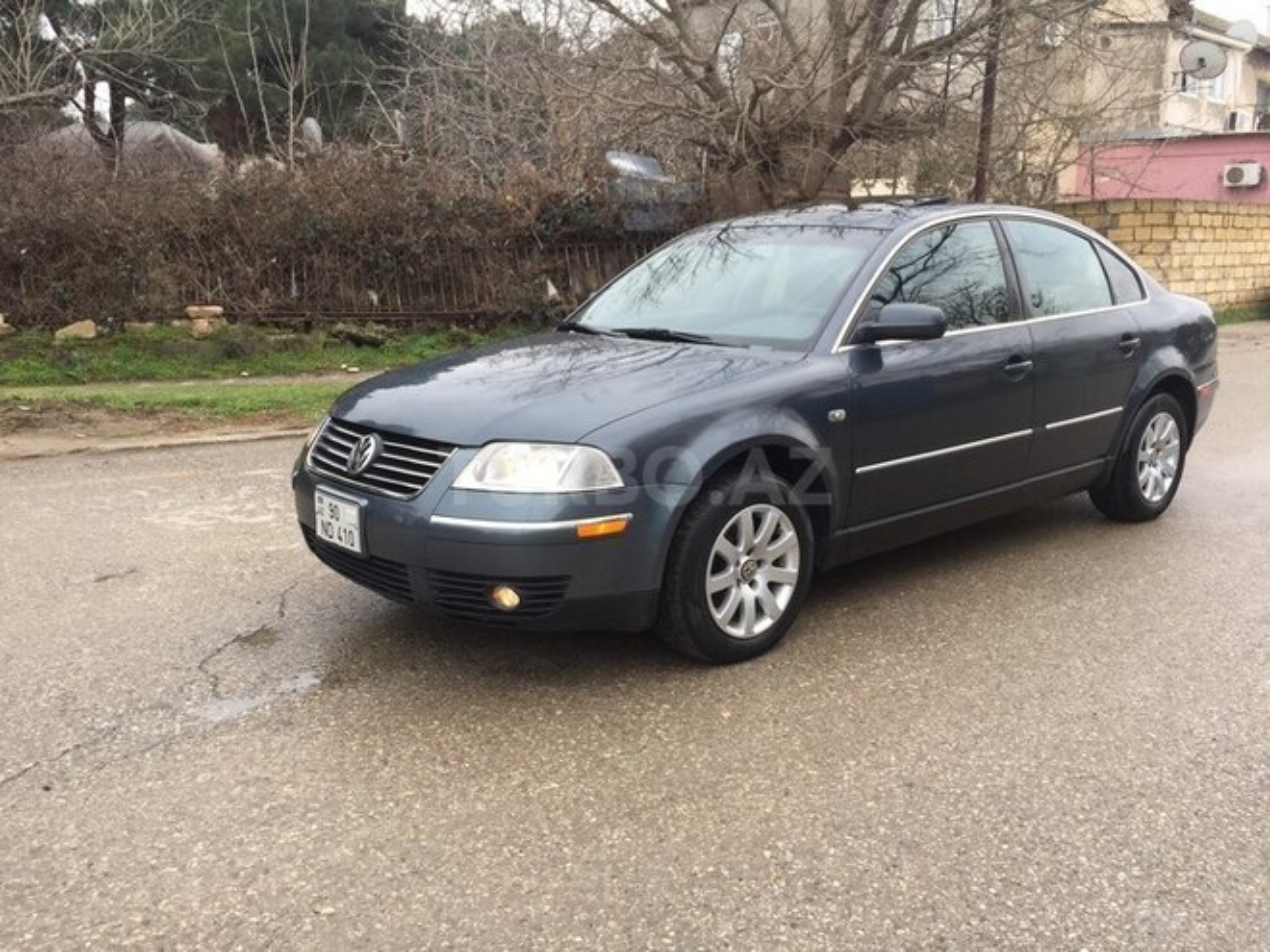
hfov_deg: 61.7
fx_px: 1064
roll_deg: +0.0
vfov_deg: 48.2
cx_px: 635
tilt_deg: -10.1
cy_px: 476
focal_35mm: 29
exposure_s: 1/434
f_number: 2.2
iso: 32
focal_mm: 4.15
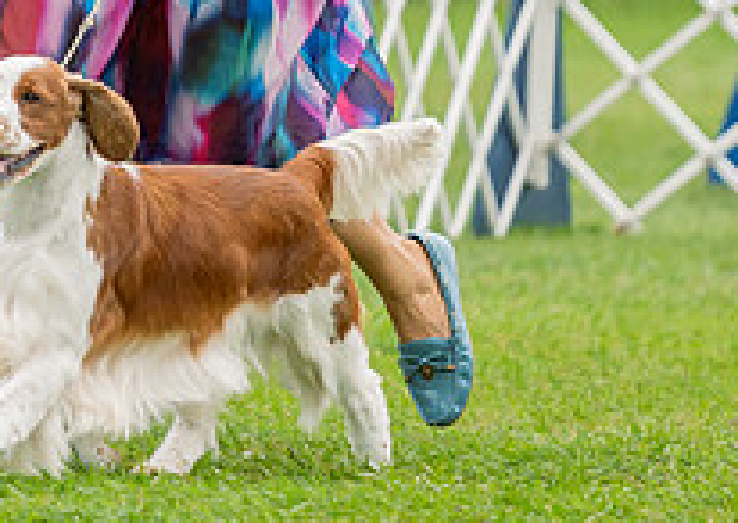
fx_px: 14696
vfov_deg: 2.0
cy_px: -165
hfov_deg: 2.9
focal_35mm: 703
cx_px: 172
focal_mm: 200
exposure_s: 1/1250
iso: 400
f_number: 3.5
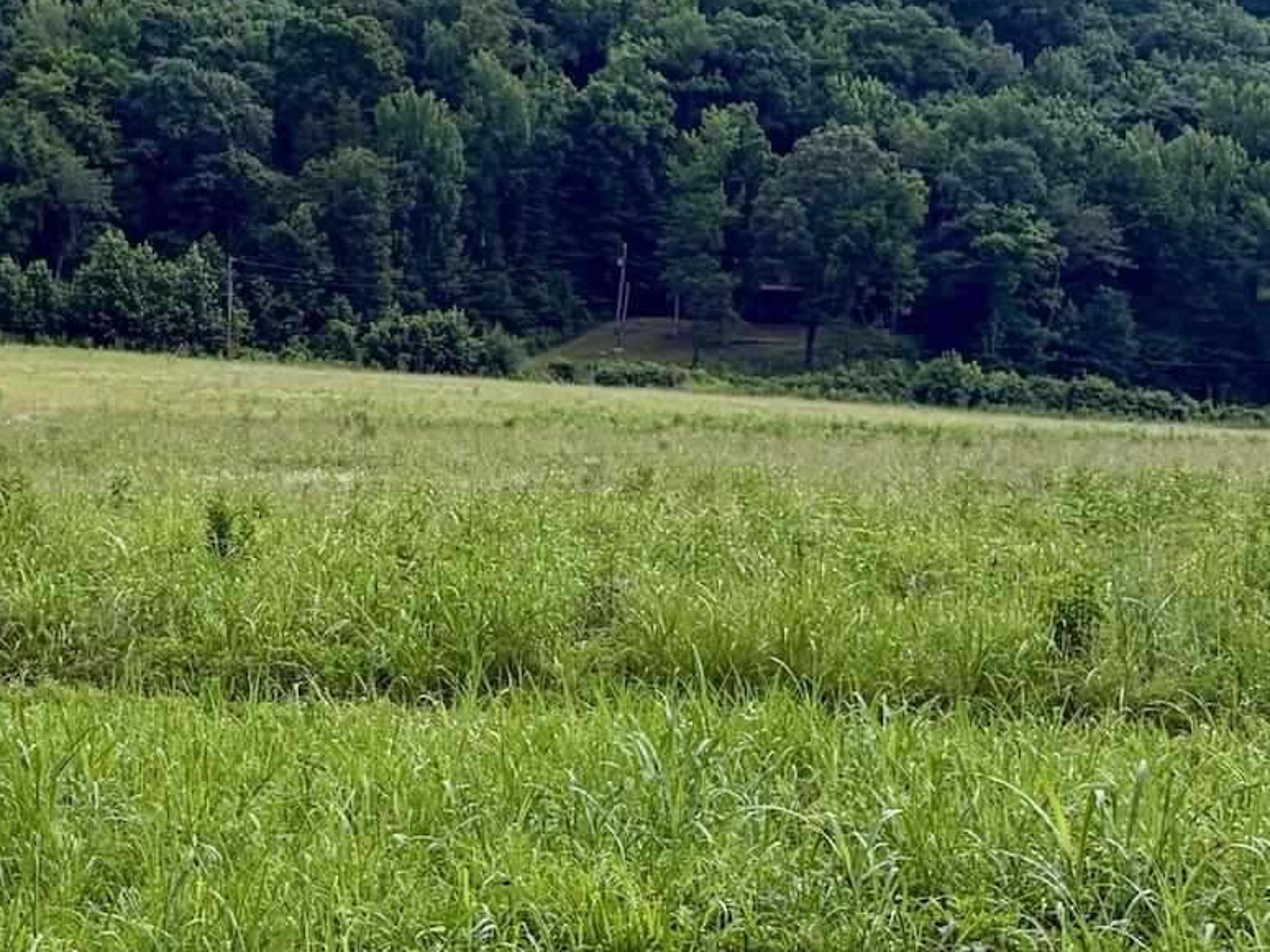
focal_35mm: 86
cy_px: 387
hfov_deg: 22.6
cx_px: 325
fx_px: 3154
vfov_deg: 17.1
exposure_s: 1/2364
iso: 50
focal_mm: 5.96
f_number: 1.6
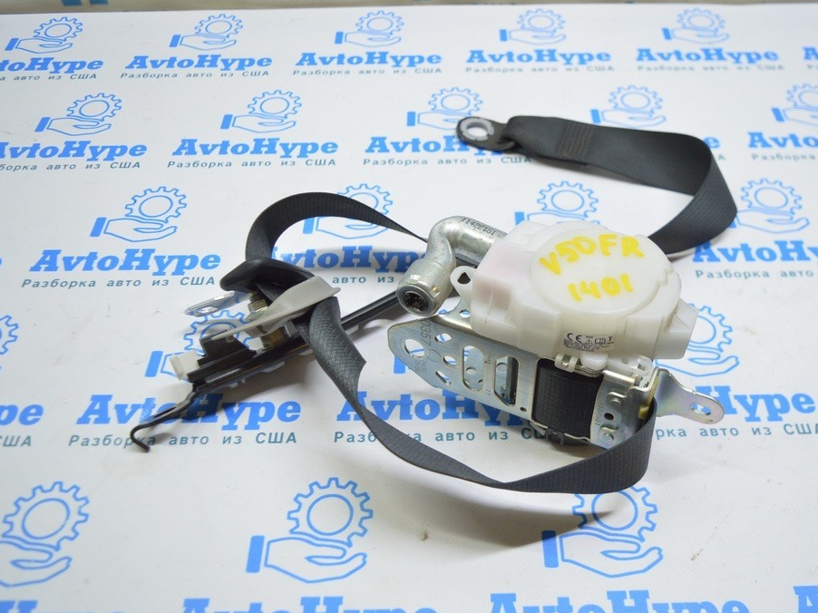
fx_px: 850
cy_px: 308
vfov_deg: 39.6
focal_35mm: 36
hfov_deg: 51.3
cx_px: 449
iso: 400
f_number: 3.8
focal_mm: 22
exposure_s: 1/50
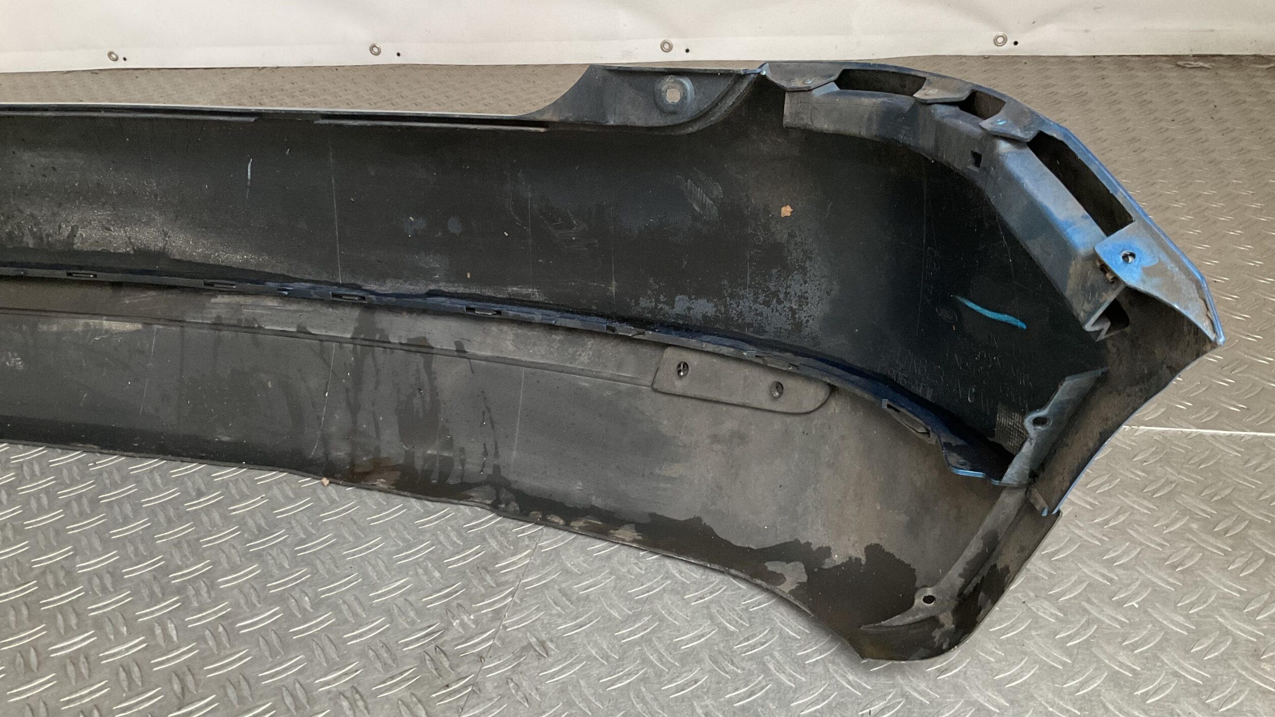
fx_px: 1082
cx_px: 634
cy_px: 380
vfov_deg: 36.7
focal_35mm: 32
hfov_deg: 61.0
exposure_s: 1/50
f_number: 1.8
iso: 200
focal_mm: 3
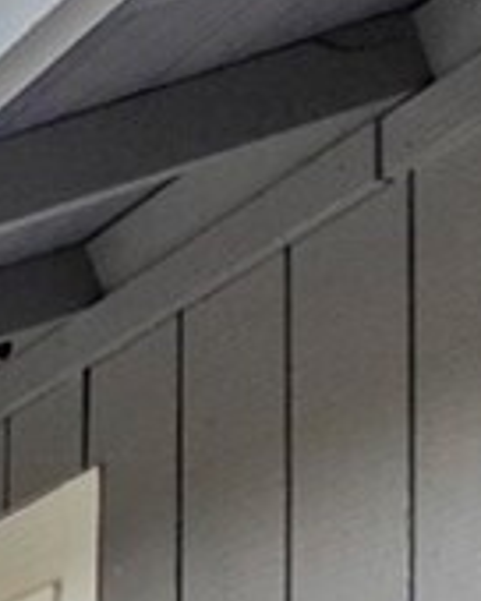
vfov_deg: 14.4
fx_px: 1886
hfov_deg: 9.1
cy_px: 1276
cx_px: -1220
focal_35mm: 106
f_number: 7.1
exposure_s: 1/250
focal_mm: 12
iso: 80
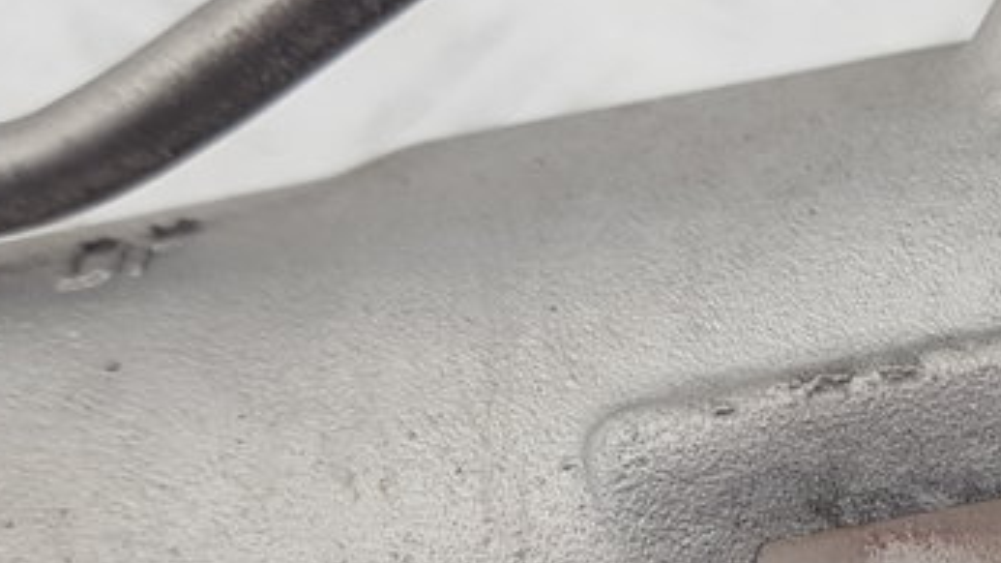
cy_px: 734
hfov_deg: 23.1
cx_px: 1213
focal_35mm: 84
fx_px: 2229
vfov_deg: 13.8
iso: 80
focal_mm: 4.2
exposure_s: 1/100
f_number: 1.7
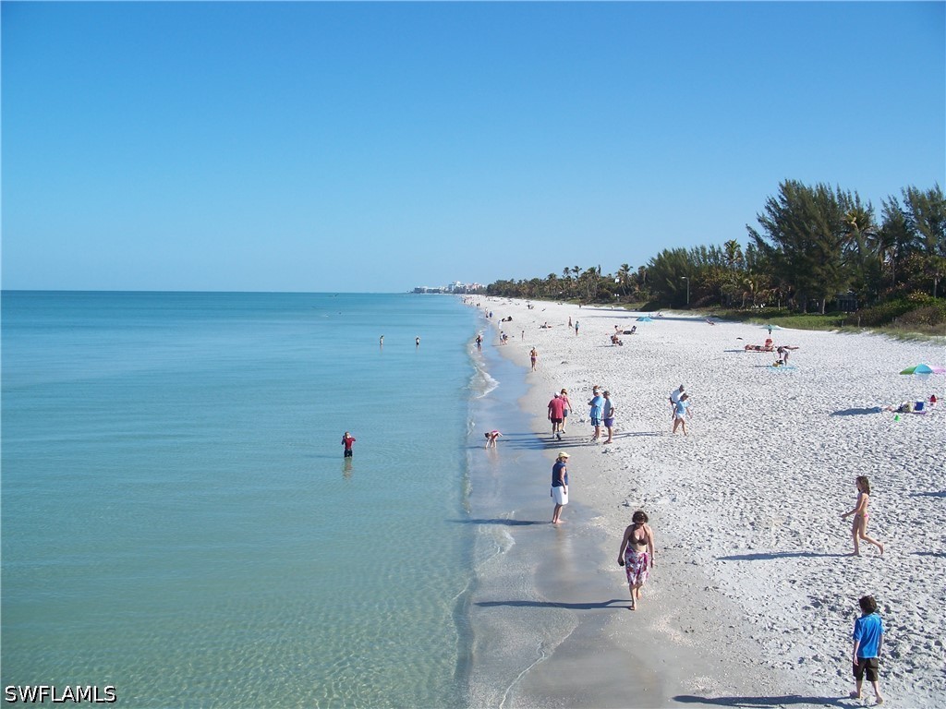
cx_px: 473
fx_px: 1011
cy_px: 354
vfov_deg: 38.7
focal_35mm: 37
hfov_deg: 50.1
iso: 64
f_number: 4
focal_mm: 7.8
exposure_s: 1/500
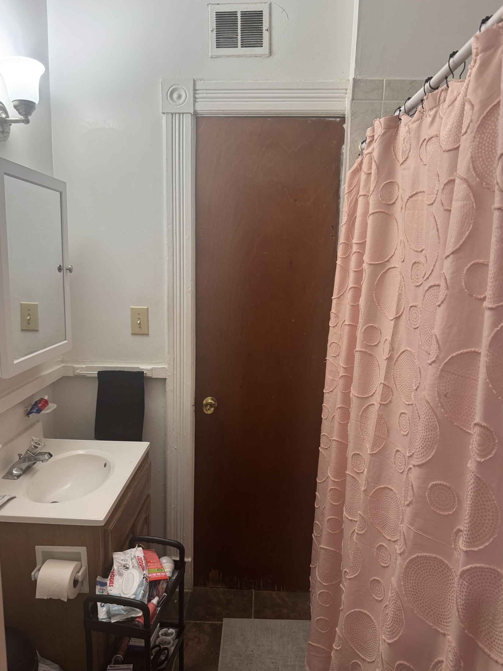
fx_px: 484
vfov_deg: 69.4
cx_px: 248
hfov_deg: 54.9
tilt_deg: -10.1
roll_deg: -0.8
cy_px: 344
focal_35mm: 25
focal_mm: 6.76
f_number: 1.78
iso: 160
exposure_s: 1/60
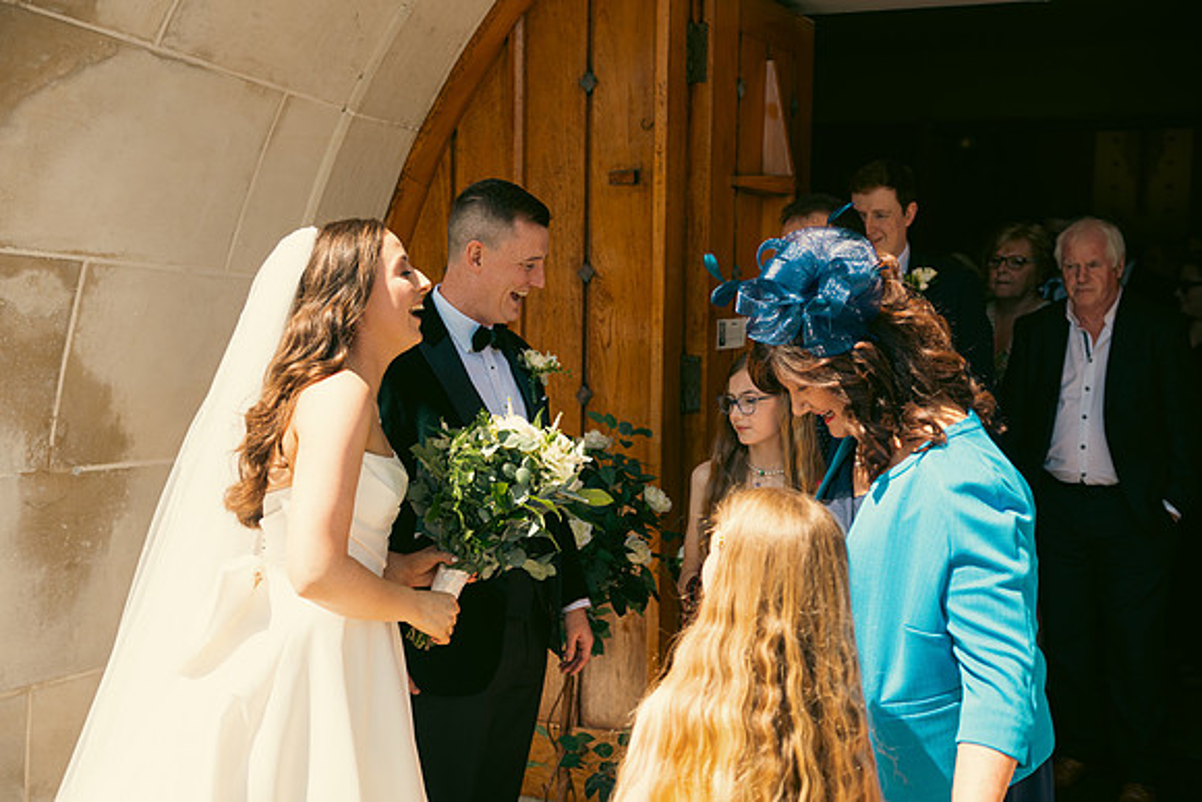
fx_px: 1403
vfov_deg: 31.9
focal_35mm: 42
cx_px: 601
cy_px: 401
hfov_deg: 46.4
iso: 100
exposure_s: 1/500
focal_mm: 42
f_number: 3.5
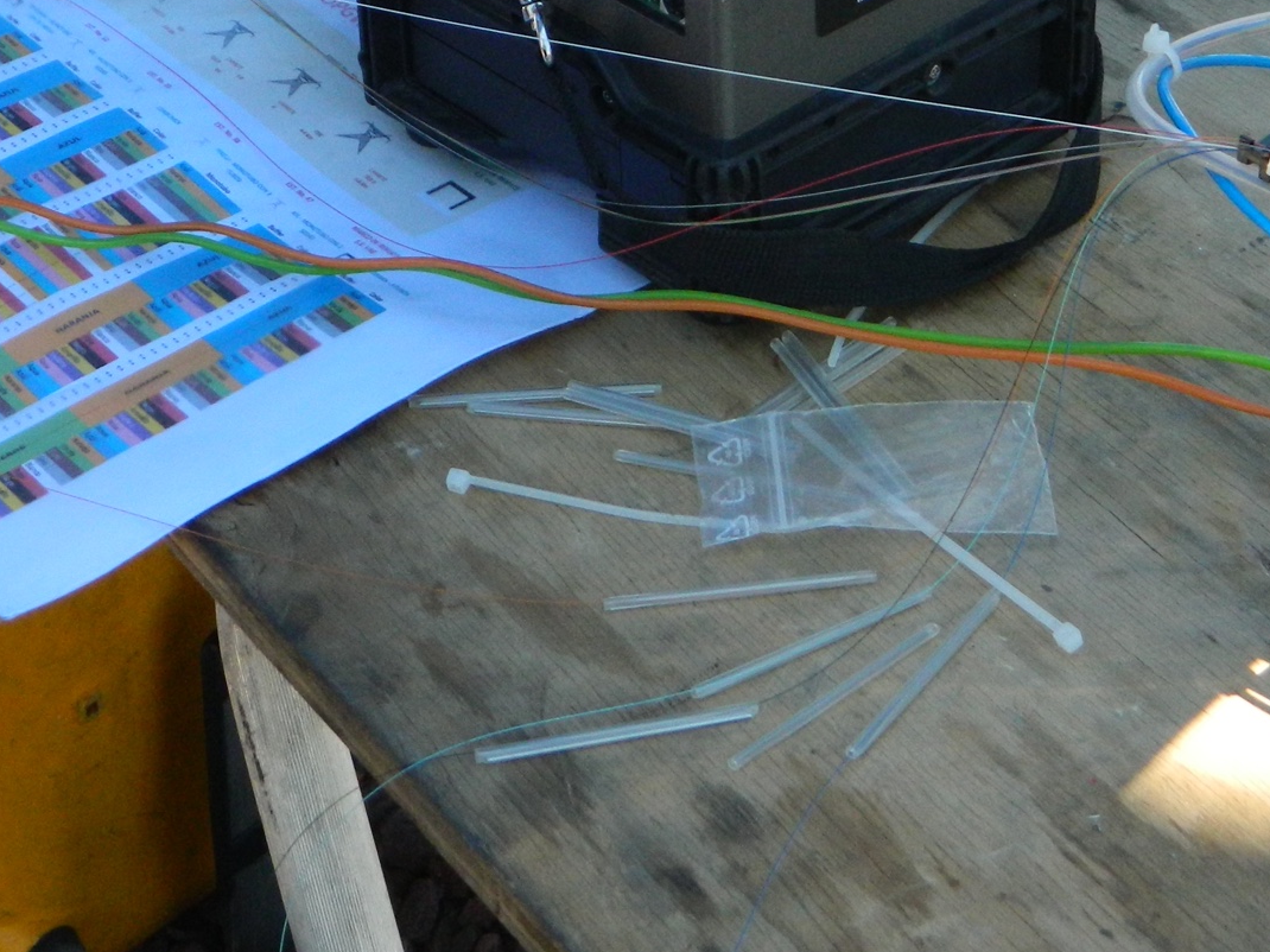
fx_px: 3375
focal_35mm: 92
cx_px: 451
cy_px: -51
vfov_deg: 15.7
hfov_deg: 21.3
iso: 250
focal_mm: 7.3
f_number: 3.5
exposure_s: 1/320
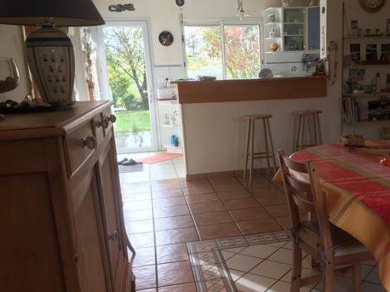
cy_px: 177
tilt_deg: -12.4
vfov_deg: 37.5
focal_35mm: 38
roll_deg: +1.1
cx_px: 253
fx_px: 428
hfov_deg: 48.3
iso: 40
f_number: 2.2
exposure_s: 1/100
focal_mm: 4.15
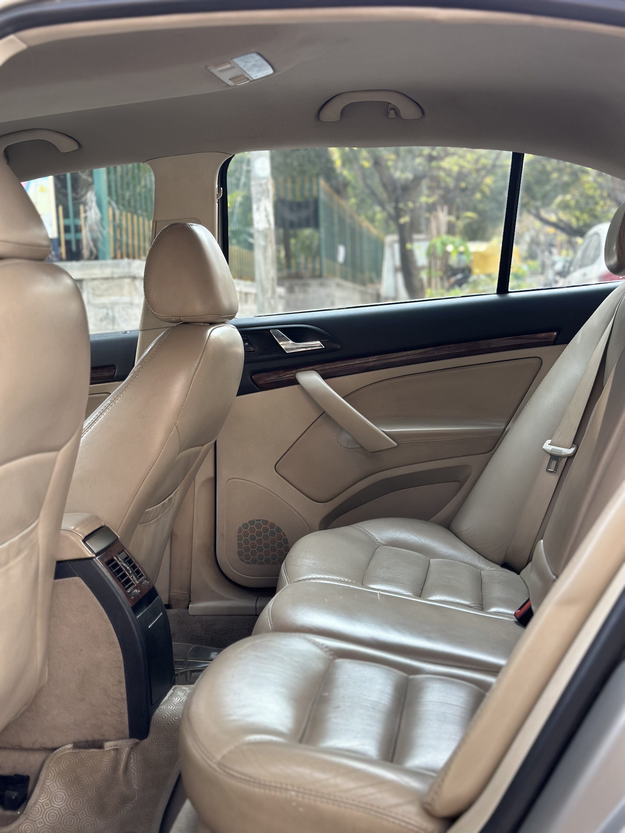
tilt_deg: -4.3
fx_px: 1156
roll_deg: +2.8
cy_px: 416
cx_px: 312
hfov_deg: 30.3
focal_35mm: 48
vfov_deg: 39.7
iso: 80
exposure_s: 1/195
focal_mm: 6.86
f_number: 1.78
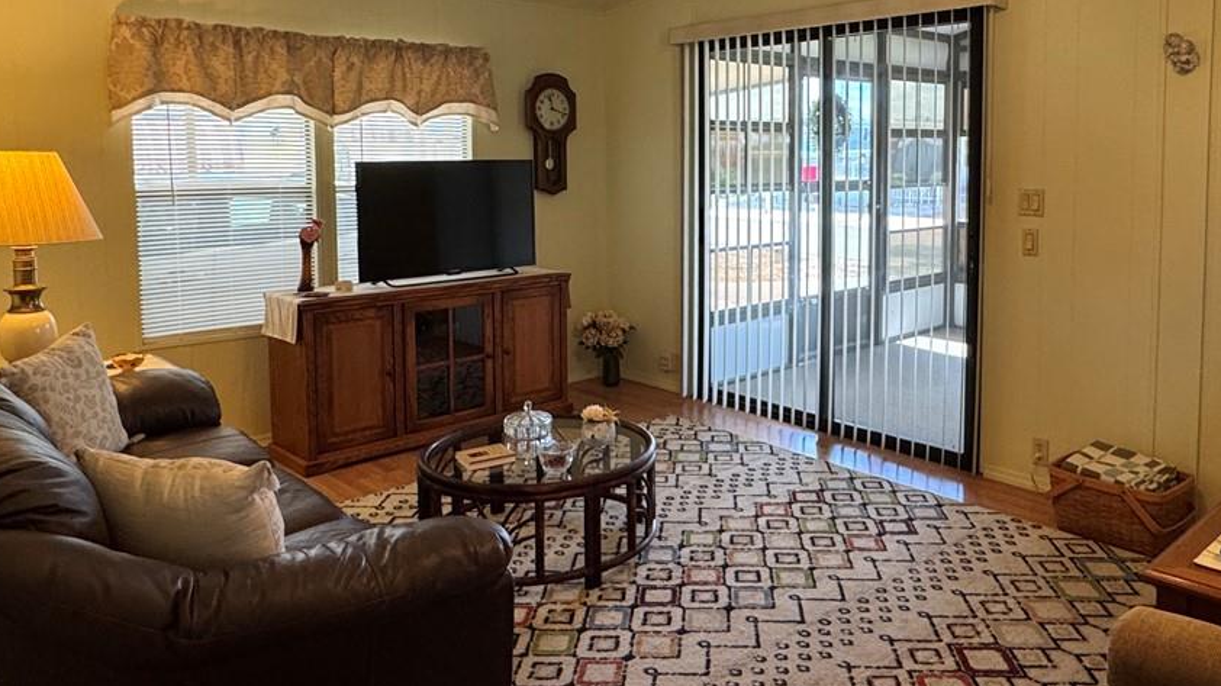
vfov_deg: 39.6
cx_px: 745
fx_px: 939
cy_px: 218
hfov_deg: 65.3
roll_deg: -0.5
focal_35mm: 29
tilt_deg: -5.1
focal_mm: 2.22
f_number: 2.2
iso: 250
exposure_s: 1/120
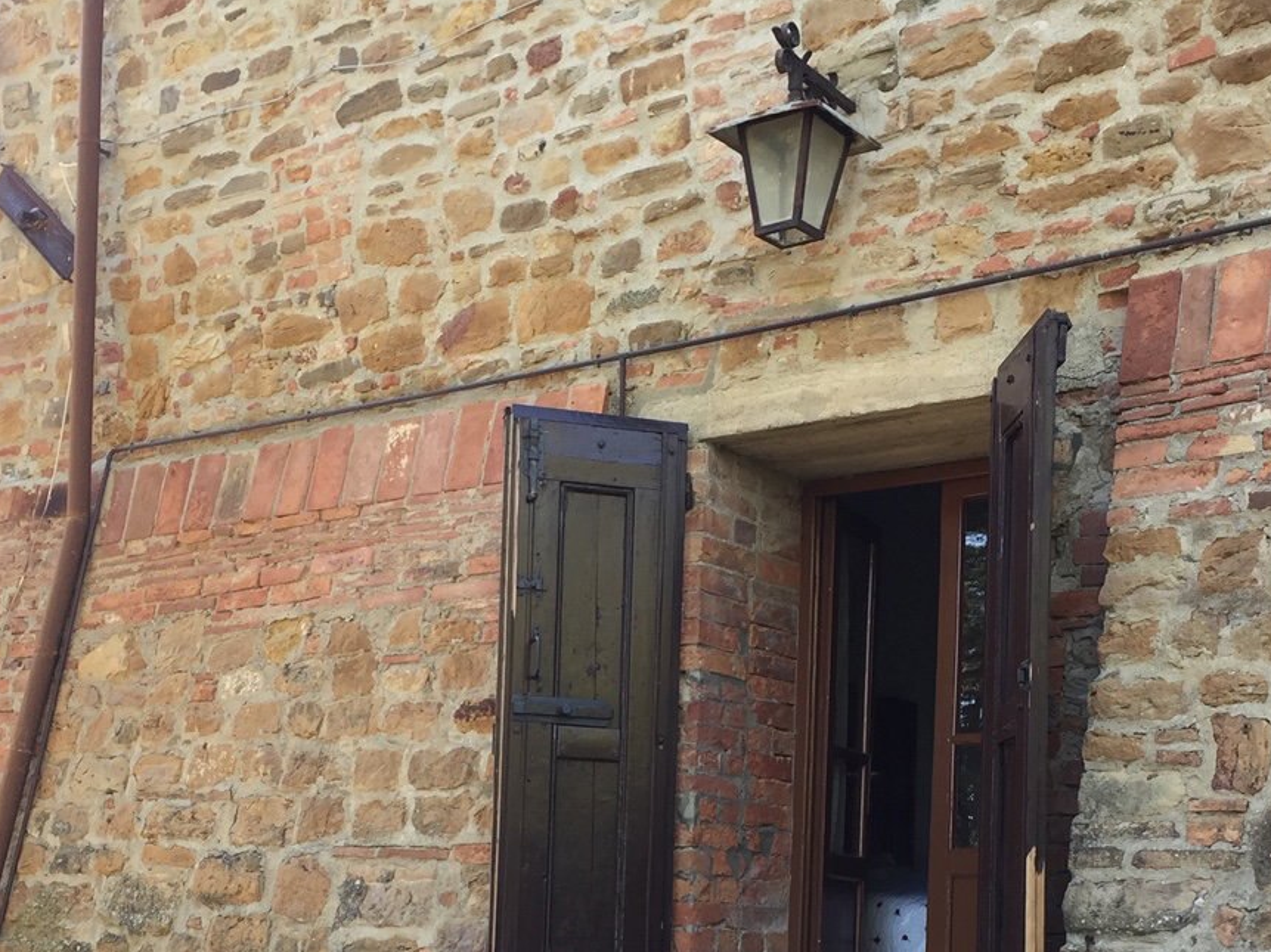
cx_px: 650
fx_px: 2019
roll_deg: -3.2
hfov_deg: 34.9
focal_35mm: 55
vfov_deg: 25.5
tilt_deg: +4.1
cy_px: 899
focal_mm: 4.15
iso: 32
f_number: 2.2
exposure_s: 1/110
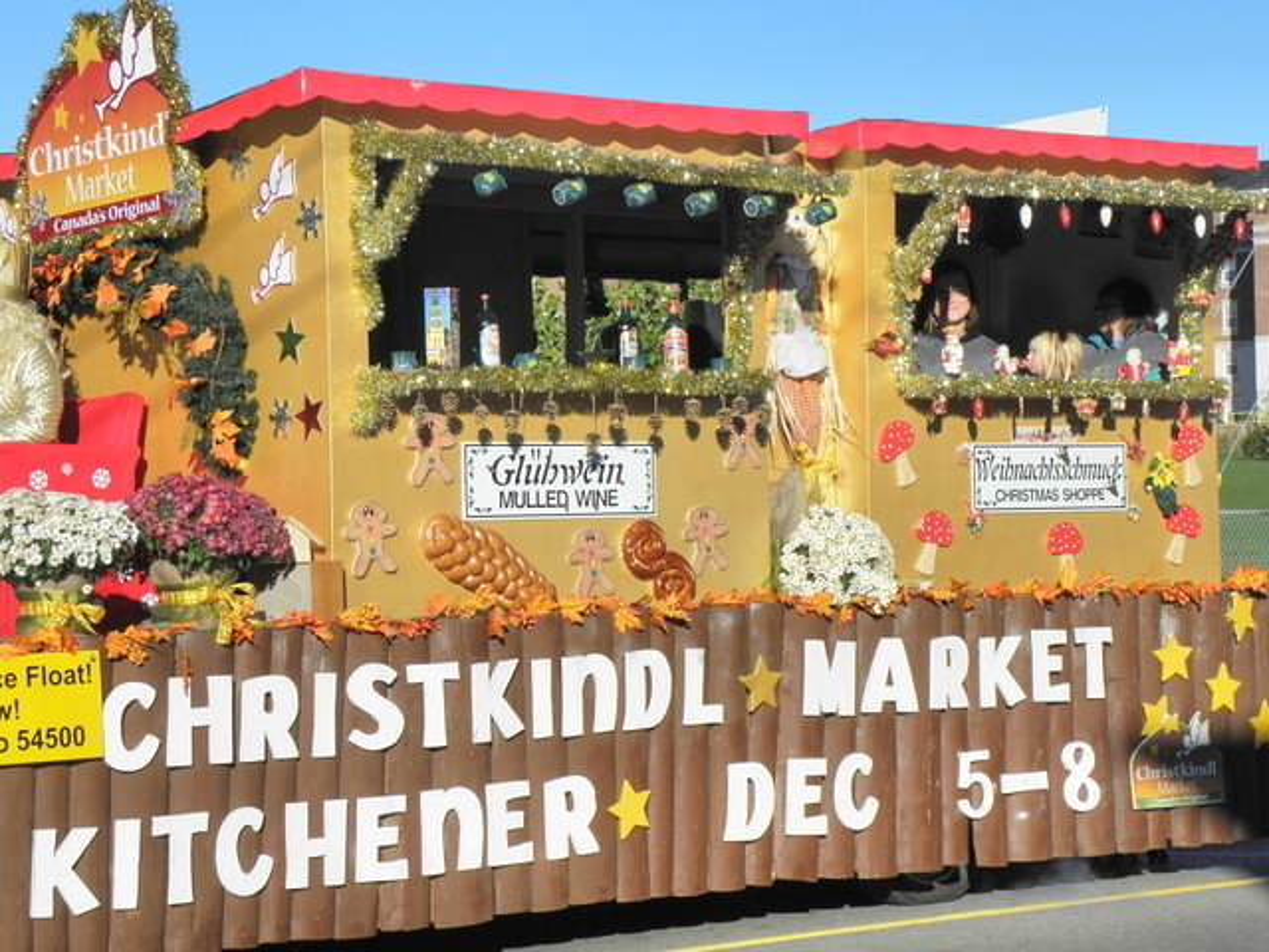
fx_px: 3263
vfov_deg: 16.6
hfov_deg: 22.0
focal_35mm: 89
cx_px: 634
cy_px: 476
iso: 100
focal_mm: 15.97
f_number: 6.3
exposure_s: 1/500
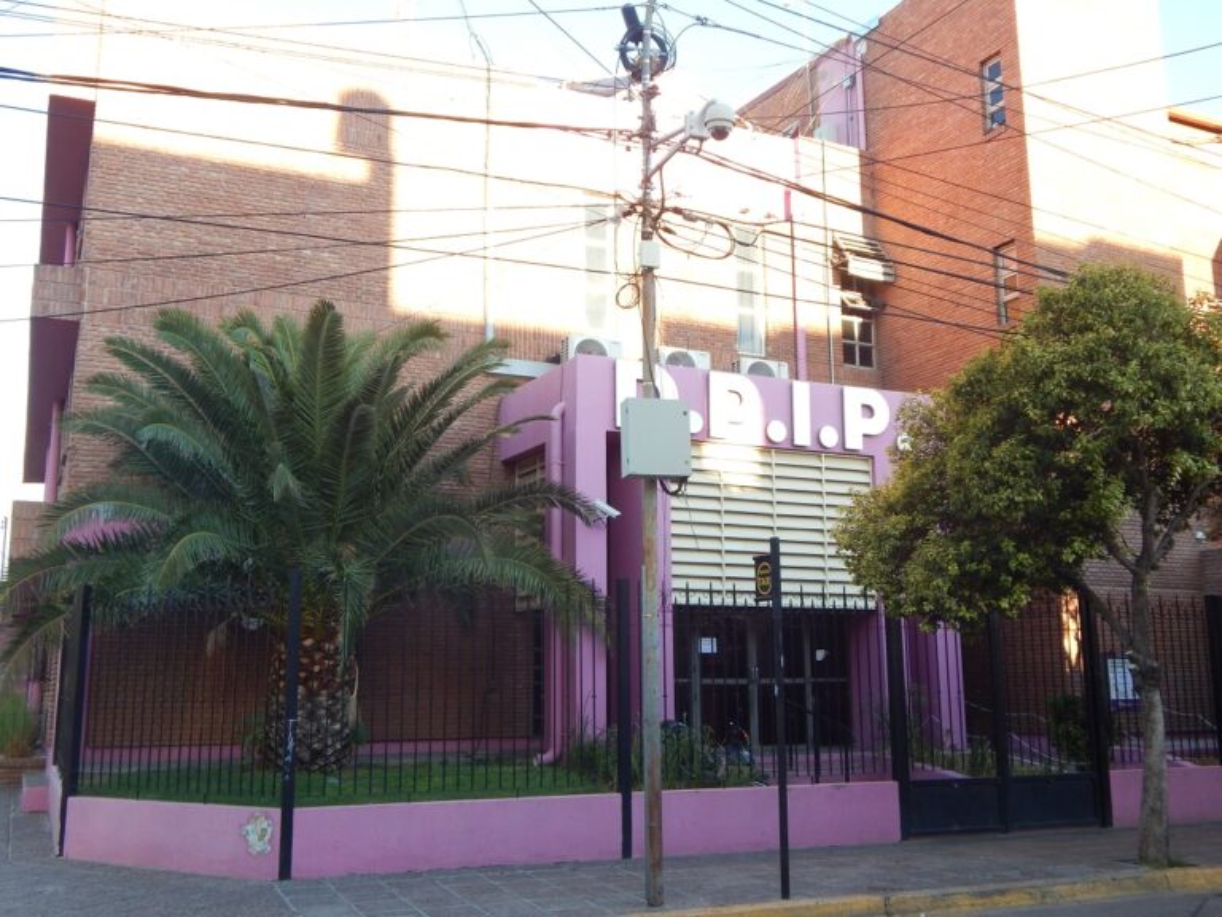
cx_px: 611
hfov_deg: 54.0
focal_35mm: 34
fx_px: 1200
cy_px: 458
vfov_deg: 41.8
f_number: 3.3
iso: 125
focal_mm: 6.1
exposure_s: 1/125
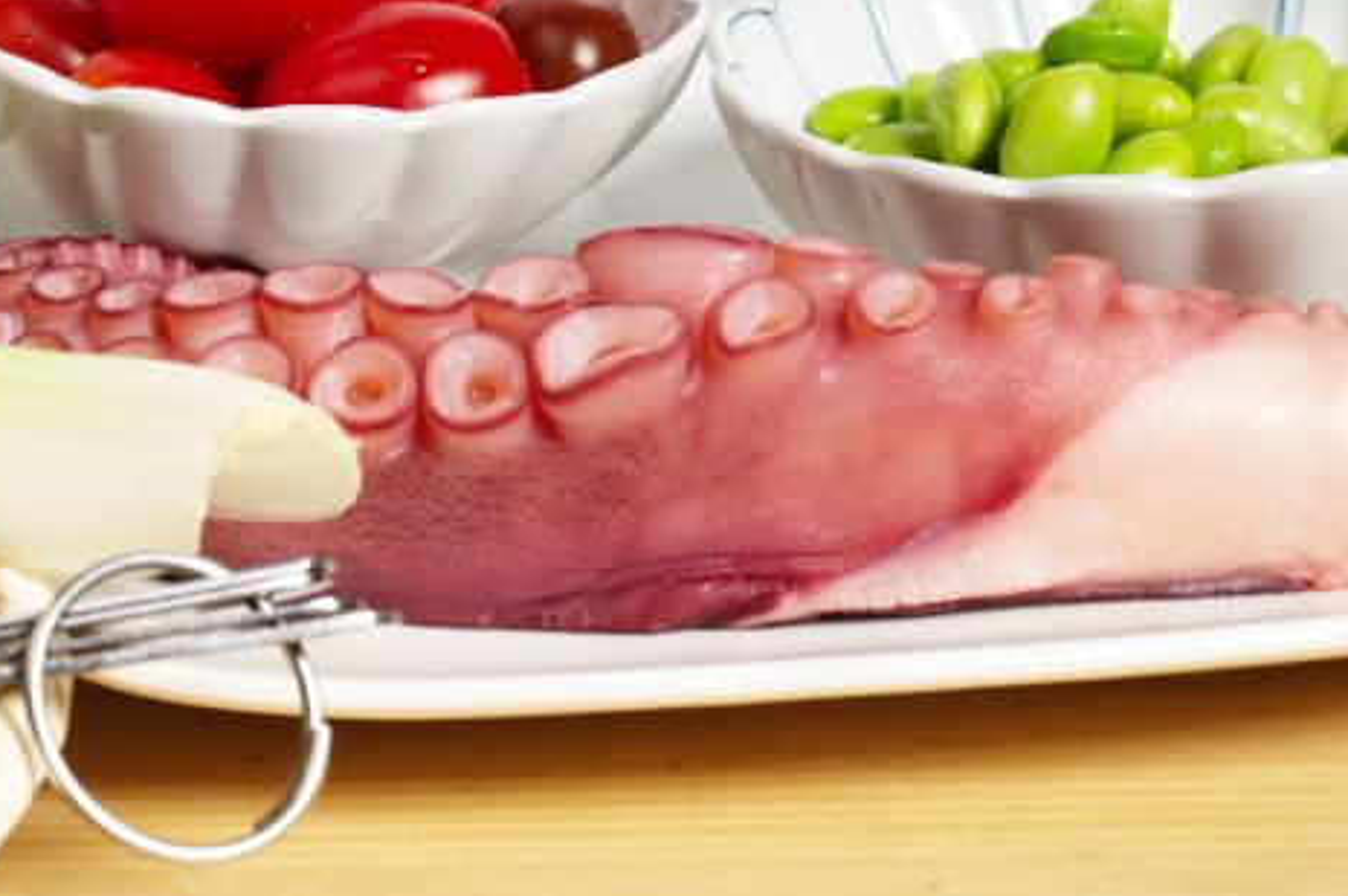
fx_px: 5798
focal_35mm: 155
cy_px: 57
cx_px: -246
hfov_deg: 12.9
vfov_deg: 8.8
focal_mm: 60
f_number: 11
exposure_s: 1/100
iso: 100
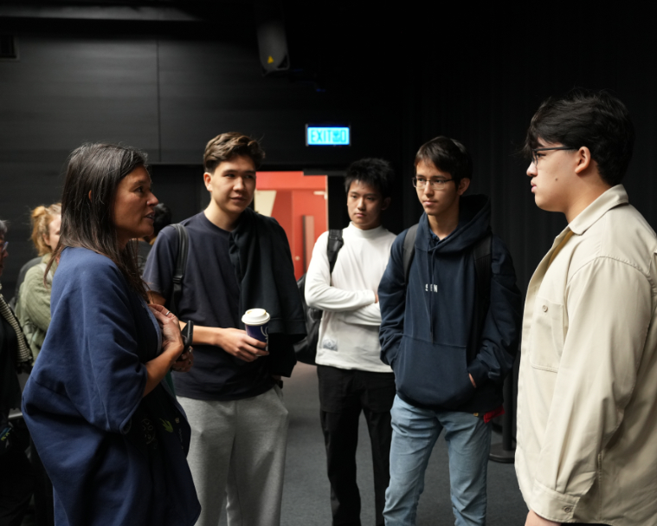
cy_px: 288
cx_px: 357
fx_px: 739
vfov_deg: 39.1
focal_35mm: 38
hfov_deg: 47.9
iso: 1600
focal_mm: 30
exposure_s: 1/30
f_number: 2.8
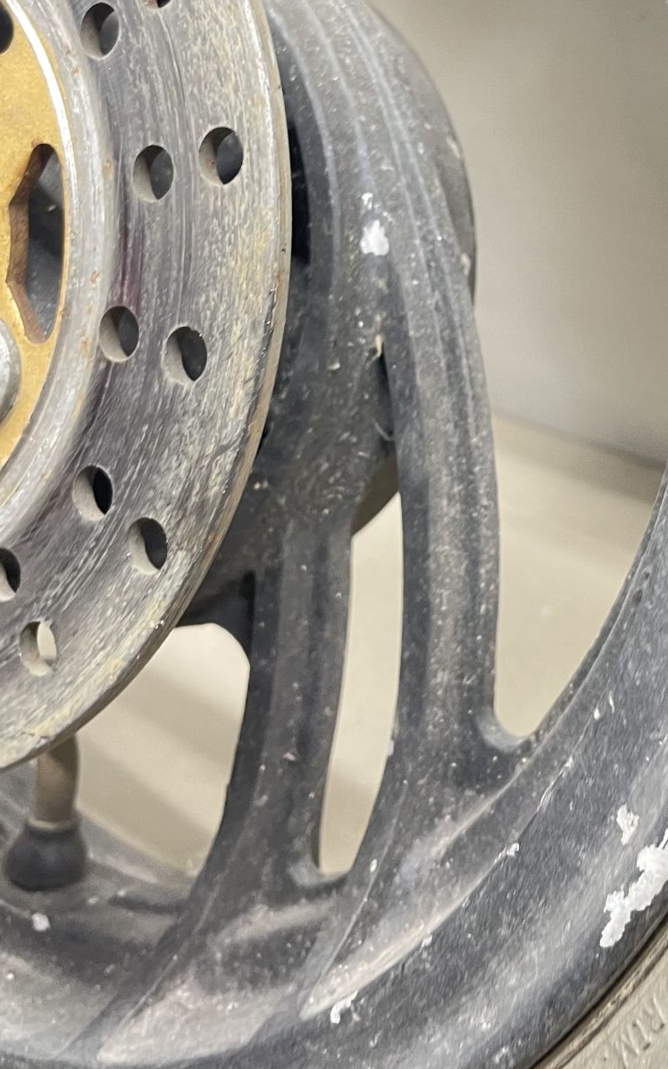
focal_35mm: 43
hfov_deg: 29.4
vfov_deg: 45.2
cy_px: 319
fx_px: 1253
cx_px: 492
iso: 200
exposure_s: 1/50
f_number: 1.6
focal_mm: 4.2
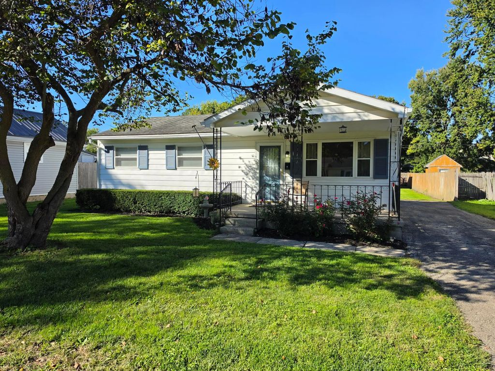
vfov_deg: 58.9
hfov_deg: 73.9
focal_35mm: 23
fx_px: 329
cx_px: 248
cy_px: 186
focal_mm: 6.5
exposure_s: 1/6571
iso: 64
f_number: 1.4
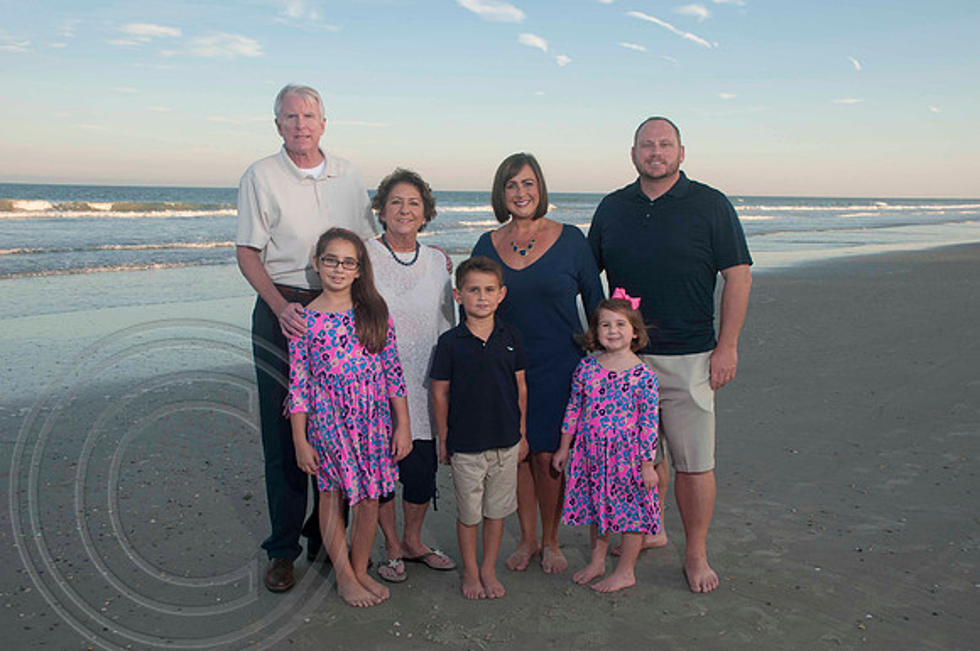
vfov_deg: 39.9
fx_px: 897
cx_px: 490
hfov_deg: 57.3
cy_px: 326
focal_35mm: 33
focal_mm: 22
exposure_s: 1/160
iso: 100
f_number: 8
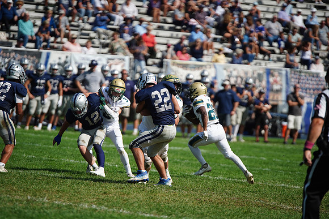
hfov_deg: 7.5
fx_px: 2505
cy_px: 110
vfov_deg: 5.0
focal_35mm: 274
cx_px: 164
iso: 400
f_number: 2.8
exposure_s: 1/6400
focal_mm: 274
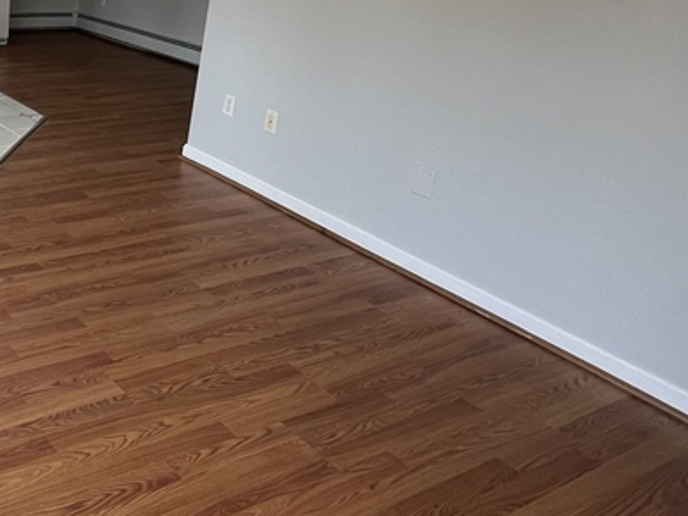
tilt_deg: -20.0
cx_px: 7
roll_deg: -3.3
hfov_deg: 45.8
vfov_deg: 40.9
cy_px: 149
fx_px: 676
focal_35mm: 34
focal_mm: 1.57
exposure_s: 1/99
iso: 64
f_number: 1.8
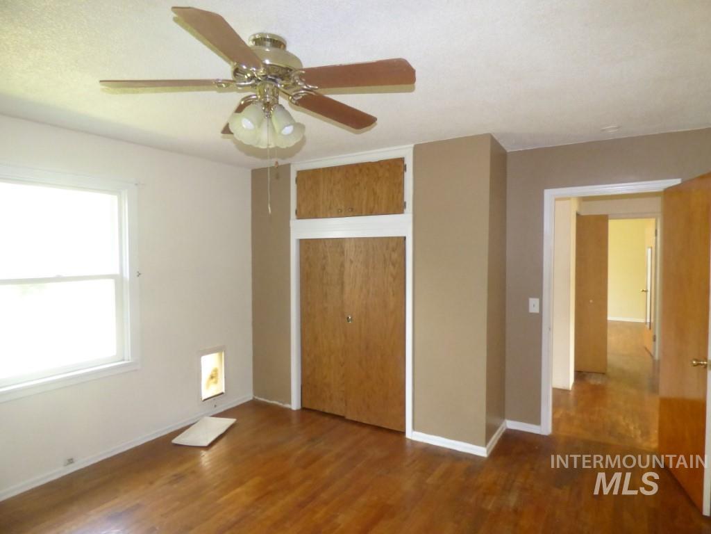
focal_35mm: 20
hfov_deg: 81.7
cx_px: 356
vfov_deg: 66.0
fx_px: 411
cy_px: 267
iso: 800
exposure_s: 1/60
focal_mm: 3.58
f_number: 2.8
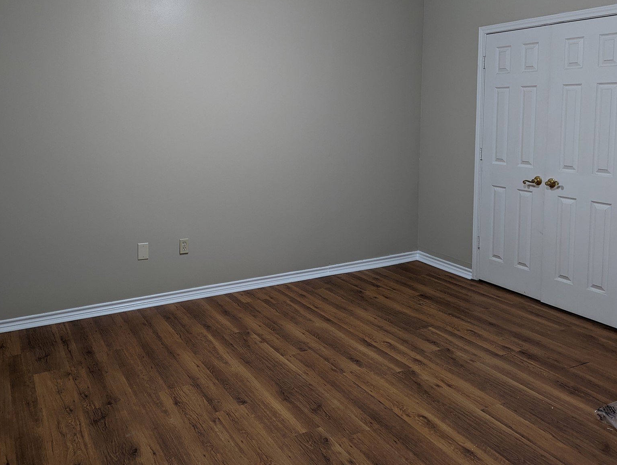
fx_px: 571
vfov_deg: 43.8
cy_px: 166
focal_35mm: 32
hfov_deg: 56.6
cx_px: 272
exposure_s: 1/23.8
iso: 172
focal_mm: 6.81
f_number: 1.85
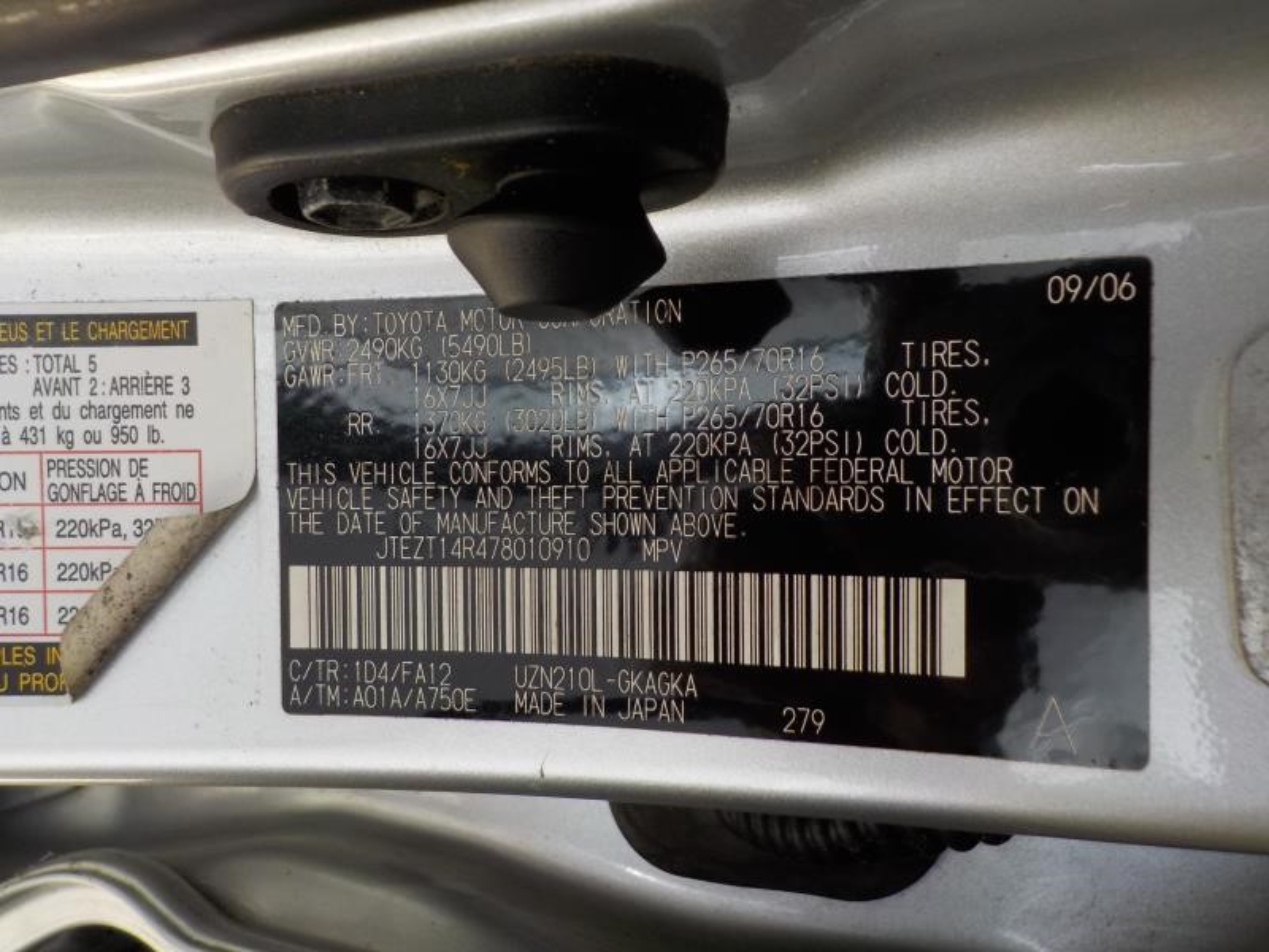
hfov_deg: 60.0
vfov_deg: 46.8
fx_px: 1100
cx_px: 634
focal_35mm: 30
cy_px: 476
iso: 125
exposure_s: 1/125
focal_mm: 4.1
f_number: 3.3
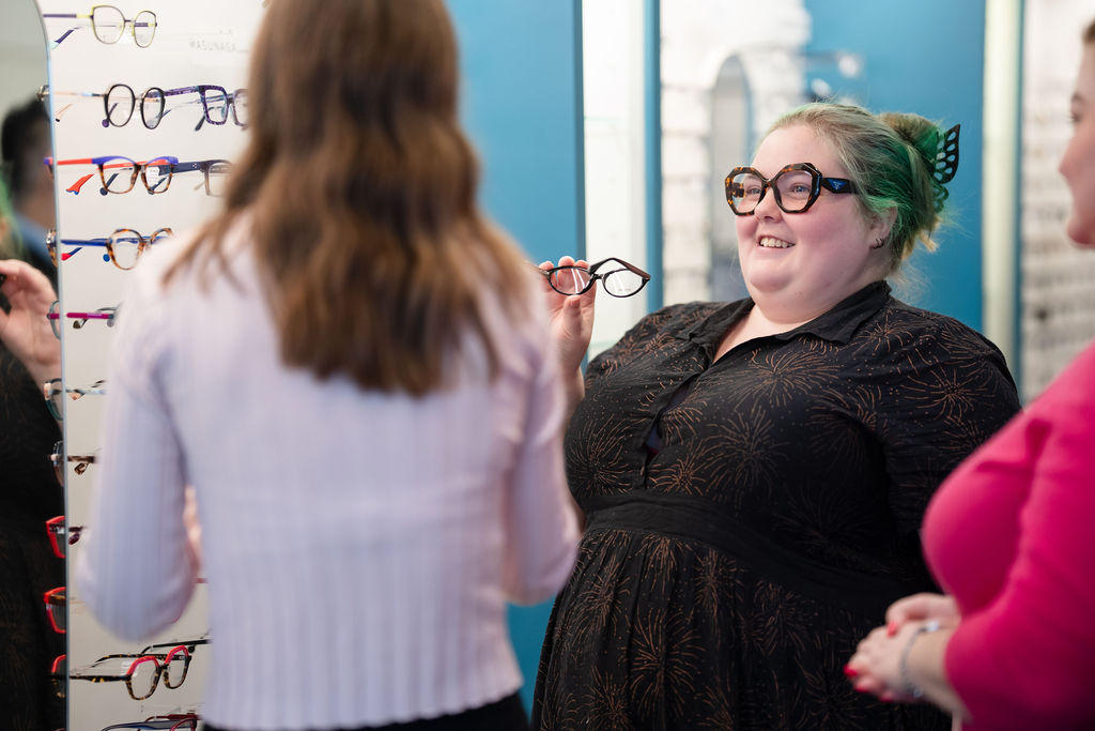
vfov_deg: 16.1
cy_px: 366
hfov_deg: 23.9
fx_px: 2586
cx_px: 548
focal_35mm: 85
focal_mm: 85
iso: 800
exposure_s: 1/640
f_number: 1.4
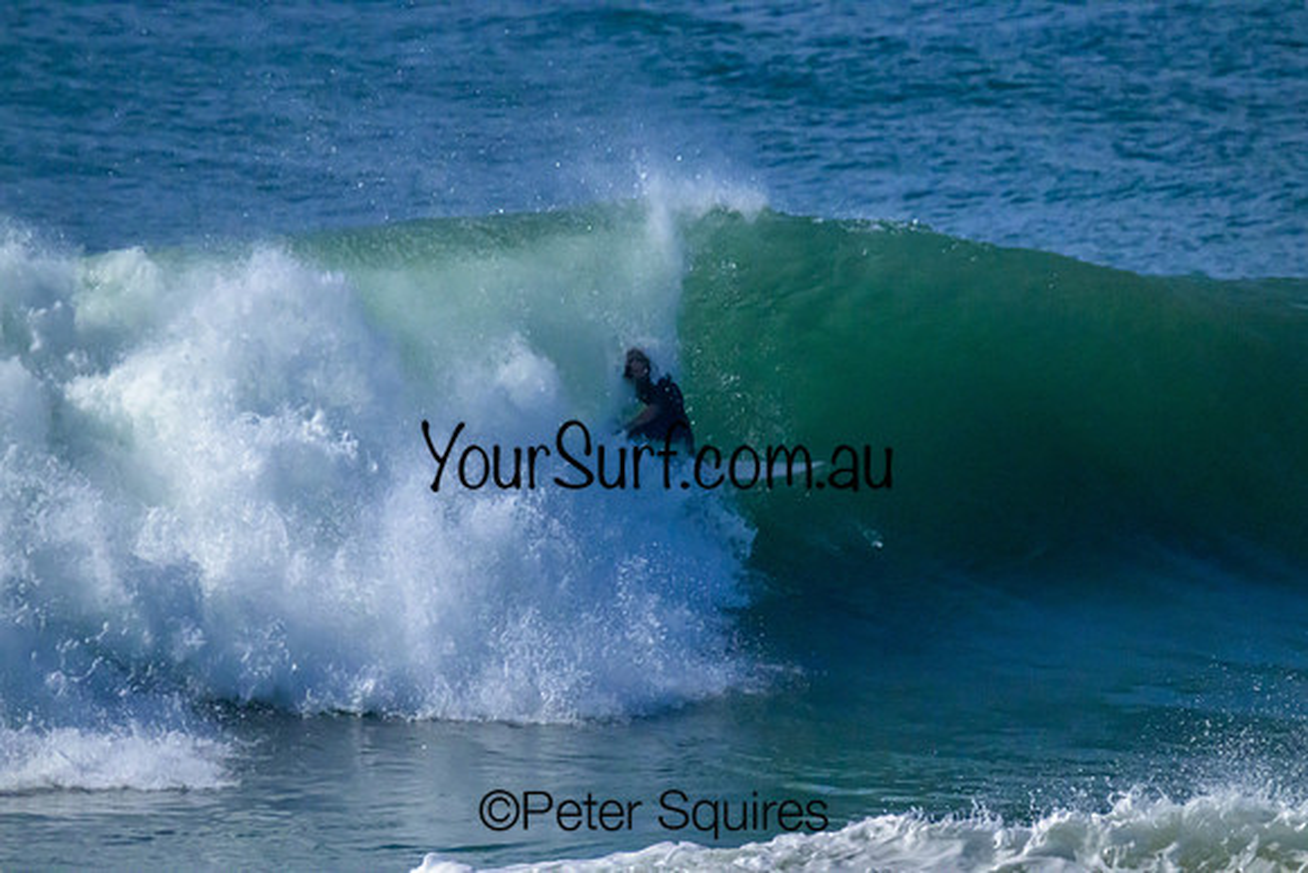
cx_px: 654
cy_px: 436
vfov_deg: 1.7
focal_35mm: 800
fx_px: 29072
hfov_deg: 2.6
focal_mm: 800
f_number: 11
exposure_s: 1/2500
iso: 16000
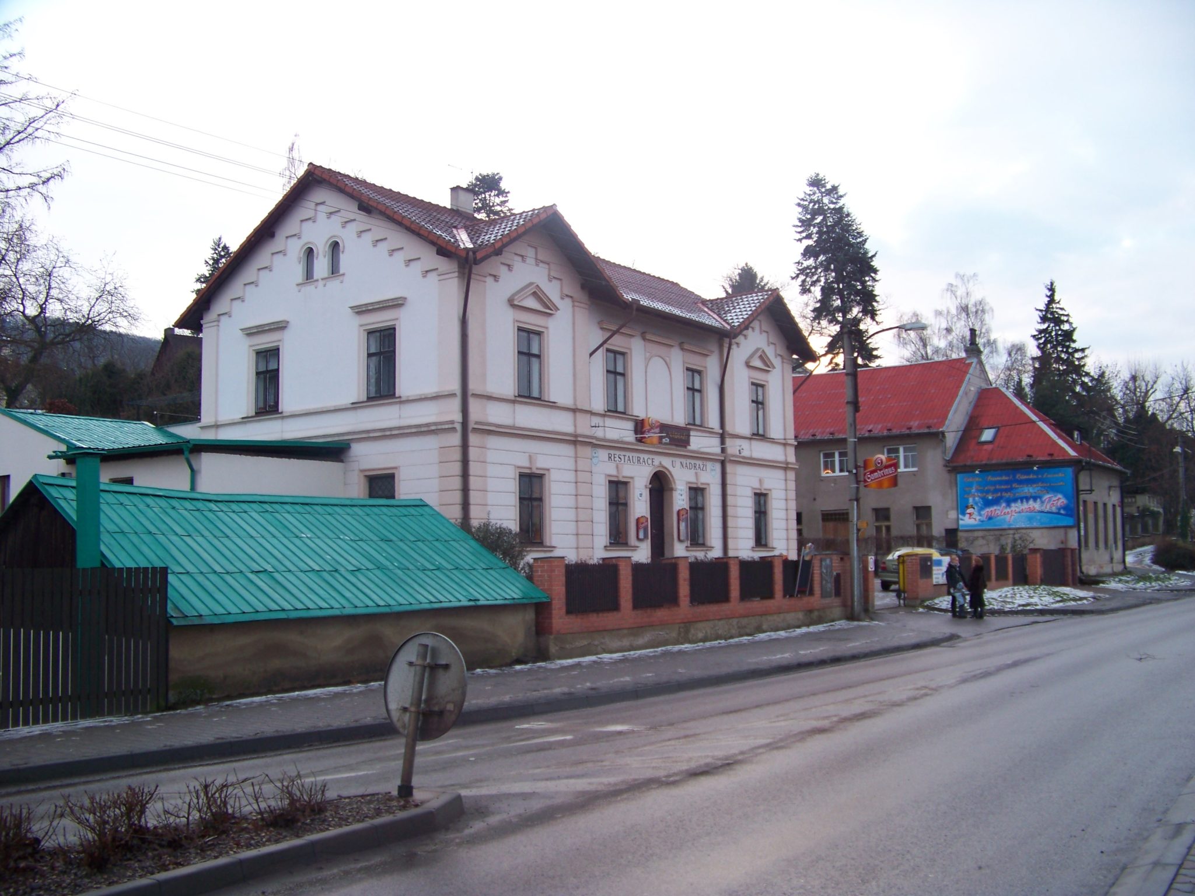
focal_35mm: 36
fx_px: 1243
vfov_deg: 39.7
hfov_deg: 51.4
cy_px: 448
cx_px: 598
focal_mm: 5.85
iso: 64
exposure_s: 1/30
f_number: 2.8
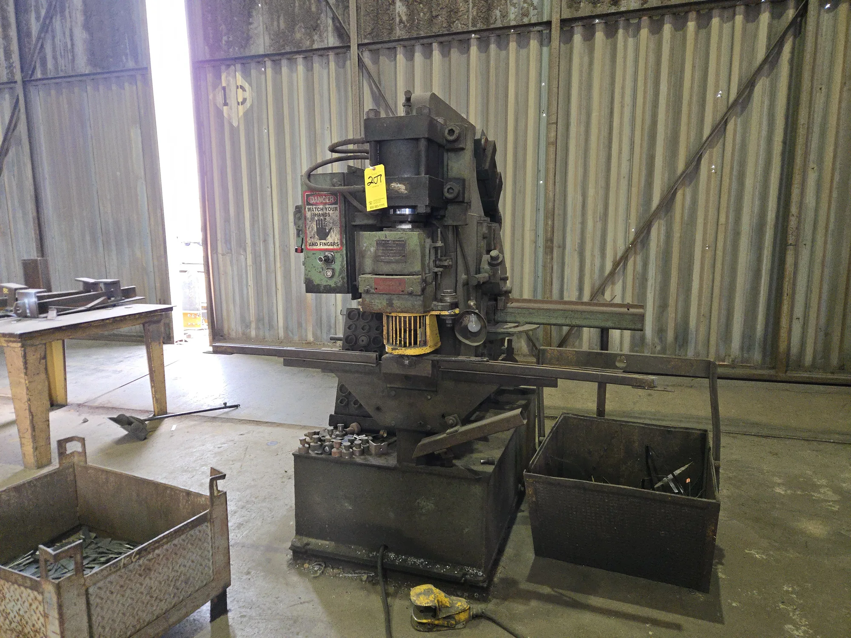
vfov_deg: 58.9
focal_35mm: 23
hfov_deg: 73.9
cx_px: 426
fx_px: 565
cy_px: 319
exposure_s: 1/120
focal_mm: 5.4
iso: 320
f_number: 1.8
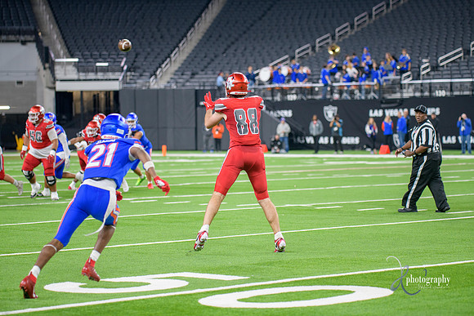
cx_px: 237
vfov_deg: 11.0
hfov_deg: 16.4
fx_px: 1646
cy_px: 158
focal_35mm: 125
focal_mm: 125
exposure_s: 1/400
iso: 1000
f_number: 2.8
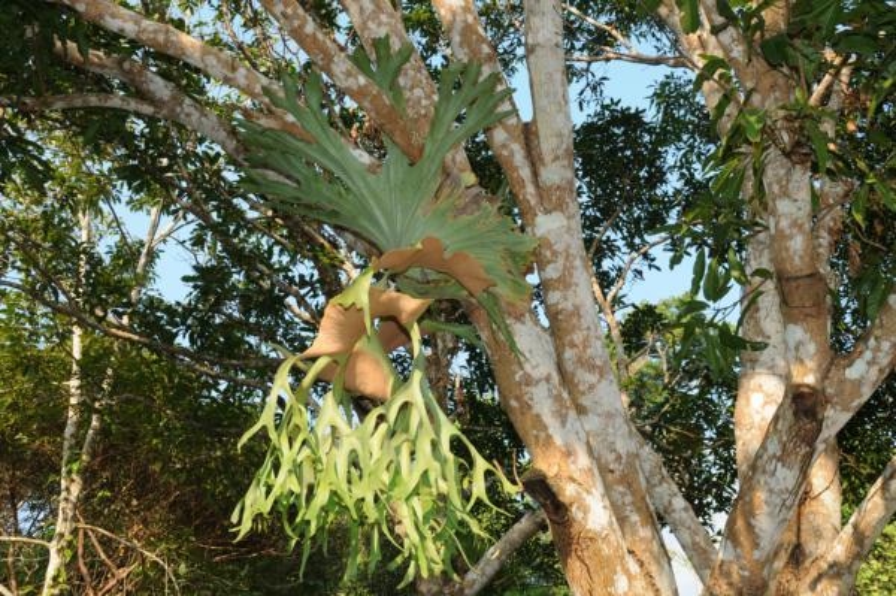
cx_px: 448
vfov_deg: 34.2
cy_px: 298
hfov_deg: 49.6
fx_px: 970
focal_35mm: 39
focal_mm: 26
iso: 200
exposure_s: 1/125
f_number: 8
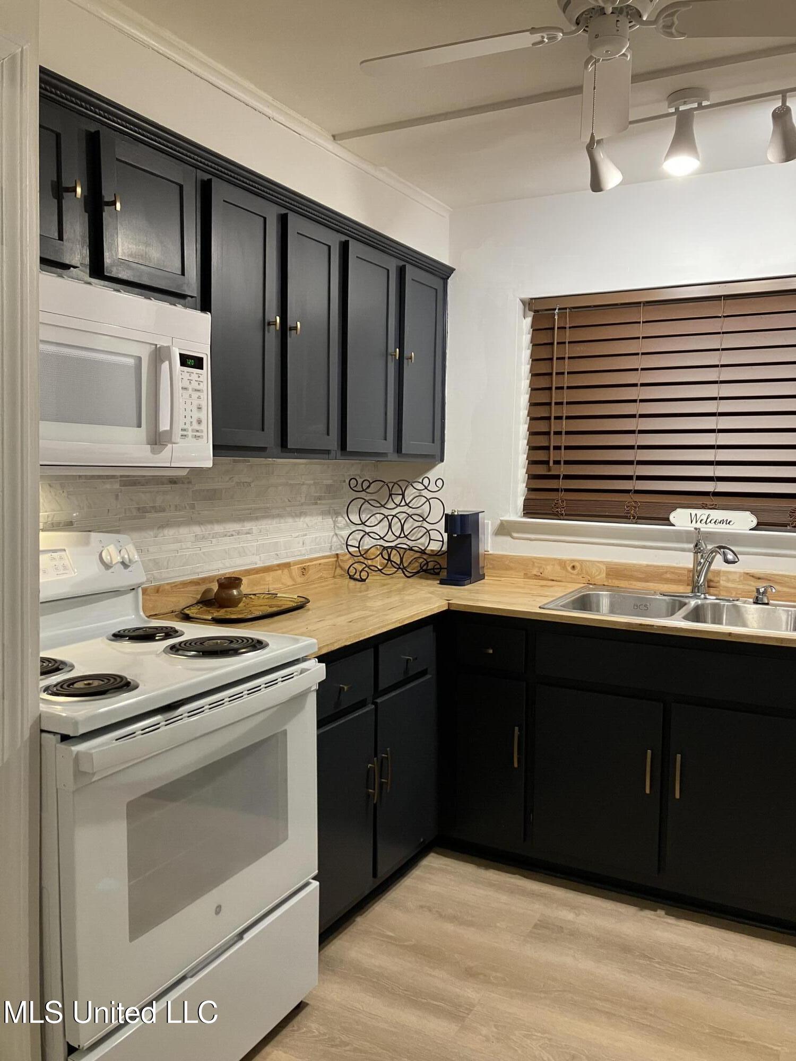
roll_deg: -2.8
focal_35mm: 28
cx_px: 398
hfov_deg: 49.7
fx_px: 858
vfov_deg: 63.4
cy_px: 530
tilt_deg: -4.3
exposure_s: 1/60
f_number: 1.8
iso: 200
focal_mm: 3.99
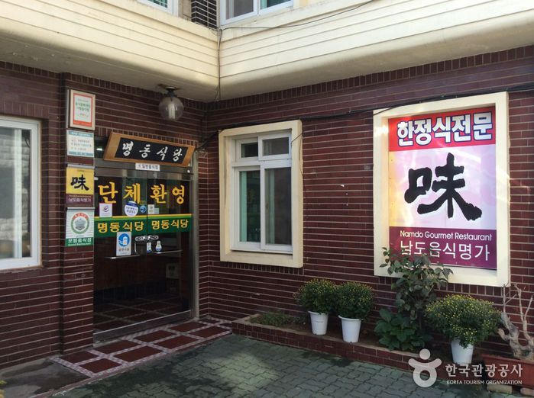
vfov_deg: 42.8
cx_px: 267
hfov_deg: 55.4
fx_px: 508
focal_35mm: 33
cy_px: 199
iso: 32
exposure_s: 1/253
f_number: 2.4
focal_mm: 3.3
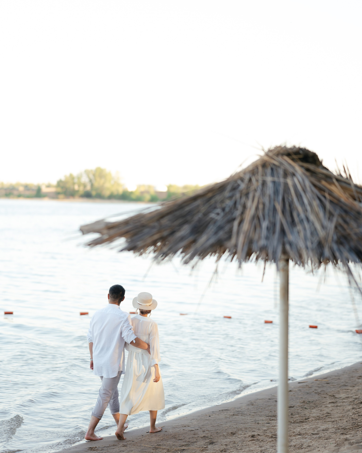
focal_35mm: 96
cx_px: 181
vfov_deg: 20.0
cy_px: 215
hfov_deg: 16.0
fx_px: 1286
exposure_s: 1/800
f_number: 2
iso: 200
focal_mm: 85
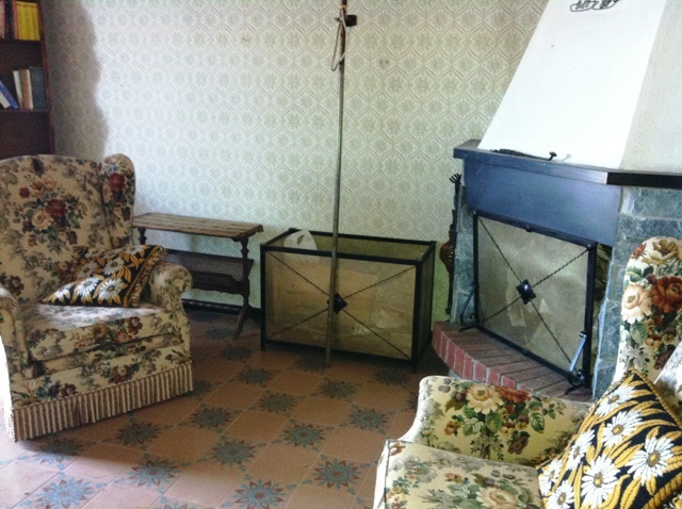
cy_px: 254
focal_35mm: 35
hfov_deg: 52.7
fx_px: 689
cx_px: 341
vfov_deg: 40.6
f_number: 2.8
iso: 320
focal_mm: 3.85
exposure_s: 1/15
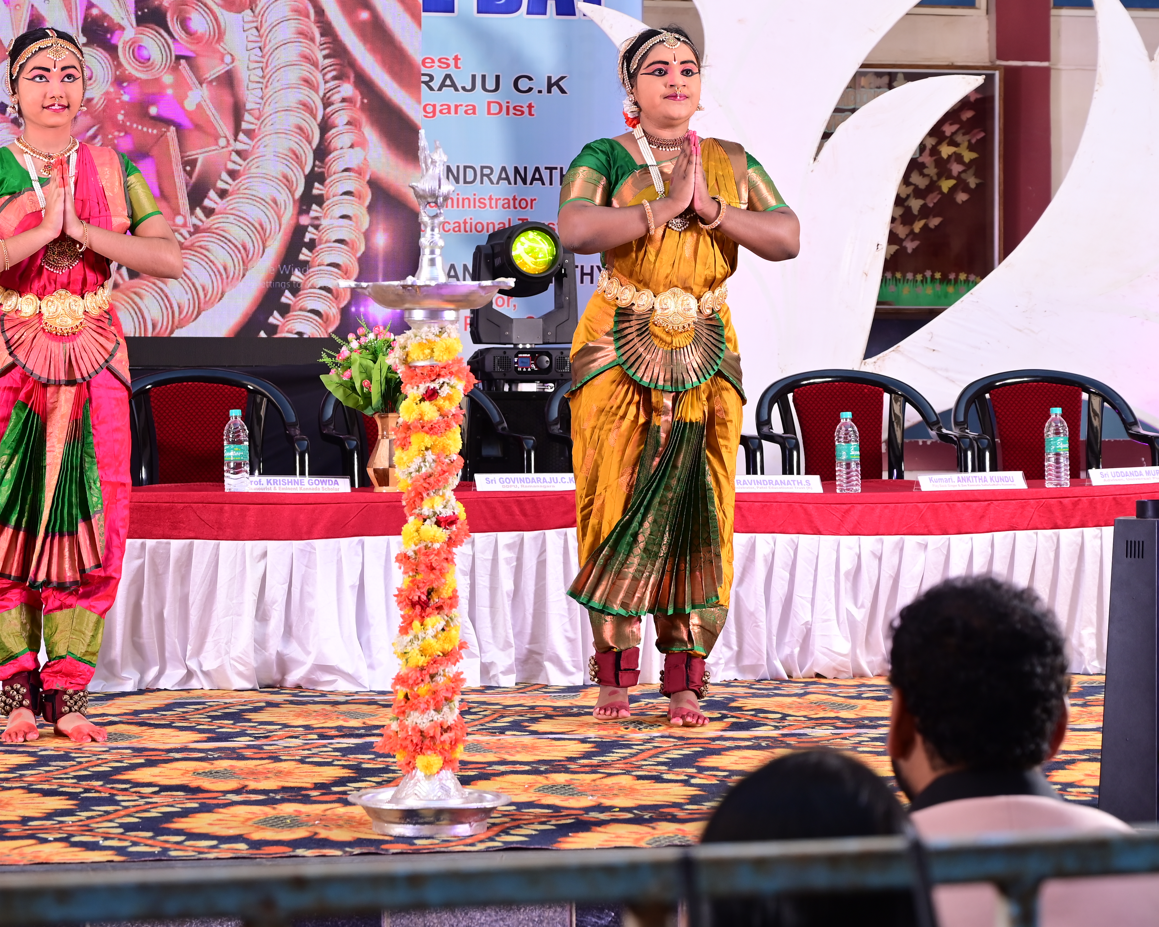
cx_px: 417
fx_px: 3224
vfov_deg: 16.4
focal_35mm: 94
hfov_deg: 20.3
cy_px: 376
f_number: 6.3
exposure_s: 1/160
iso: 320
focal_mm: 70
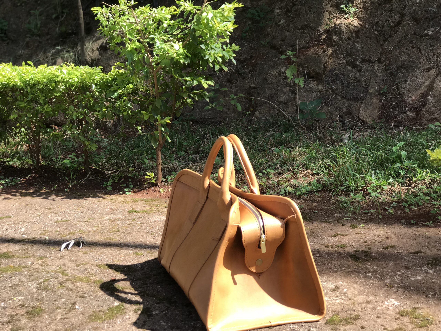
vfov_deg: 25.7
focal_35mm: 57
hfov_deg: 33.8
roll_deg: +1.7
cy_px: 166
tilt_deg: -9.8
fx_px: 726
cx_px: 220
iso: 20
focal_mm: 6.6
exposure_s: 1/158
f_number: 2.8
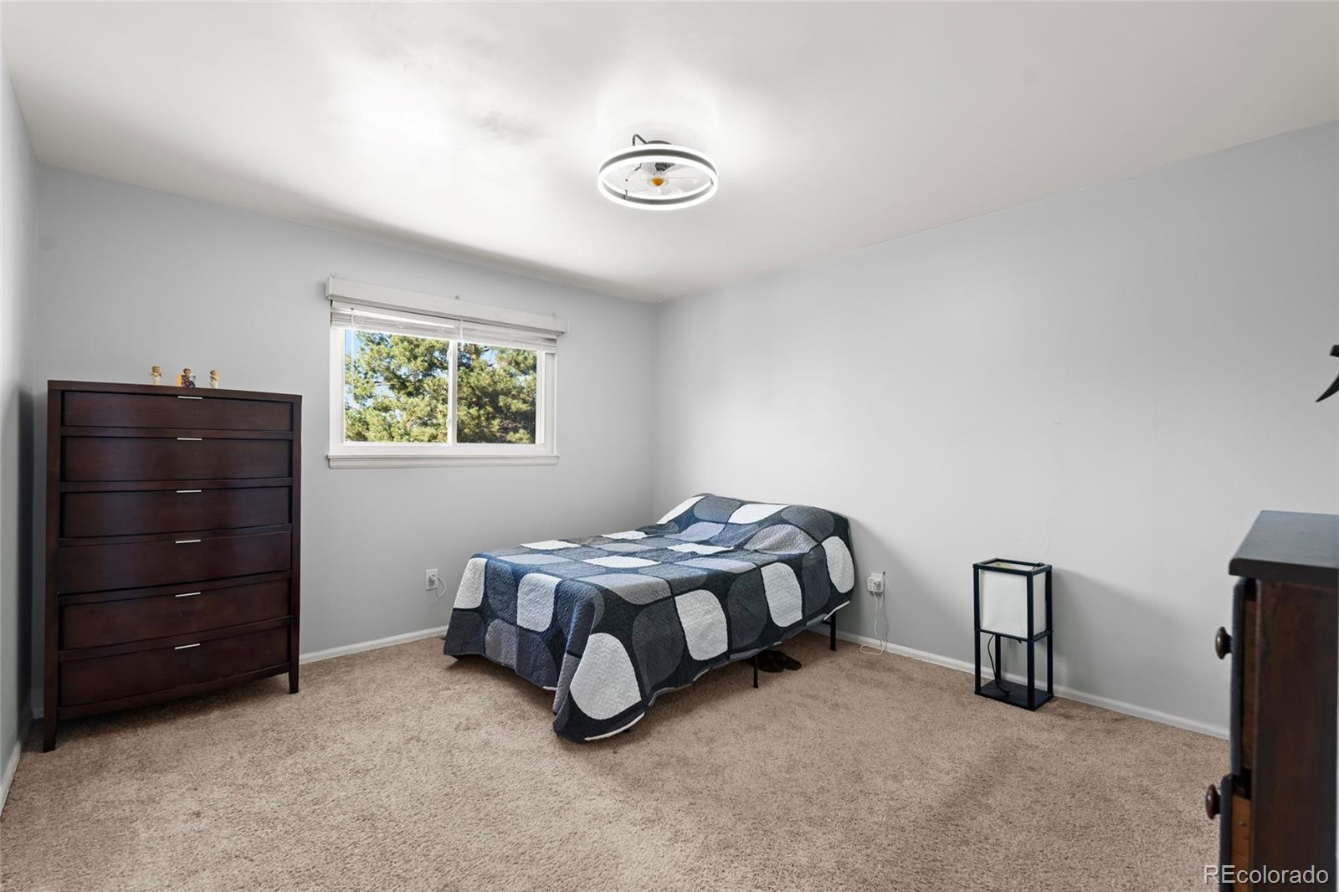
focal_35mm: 16
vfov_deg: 72.0
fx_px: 614
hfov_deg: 95.0
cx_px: 670
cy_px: 446
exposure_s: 1/8
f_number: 7.1
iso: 200
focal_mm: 16.5
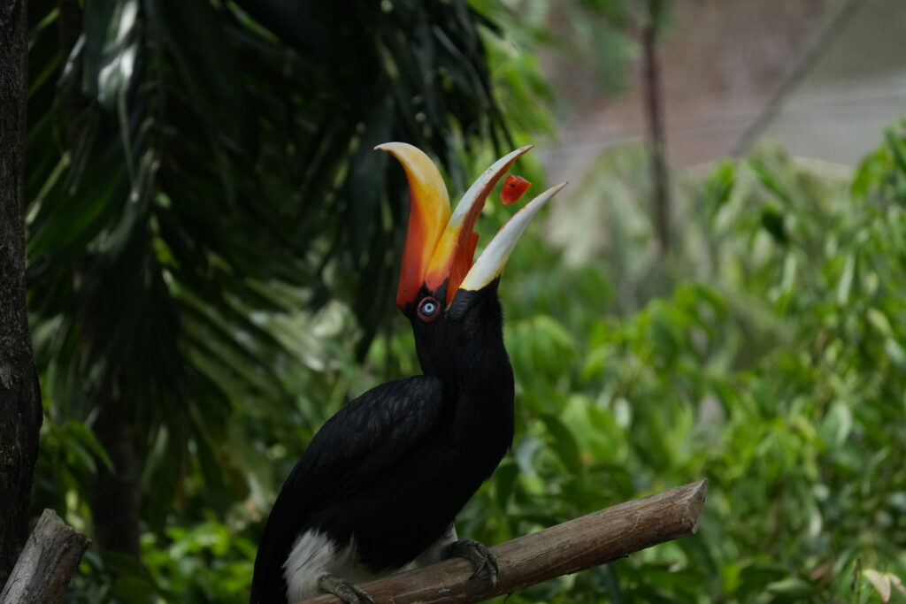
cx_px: 453
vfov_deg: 2.3
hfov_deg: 3.4
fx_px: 15101
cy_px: 302
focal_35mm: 600
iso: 2000
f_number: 8
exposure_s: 1/2000
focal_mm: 400
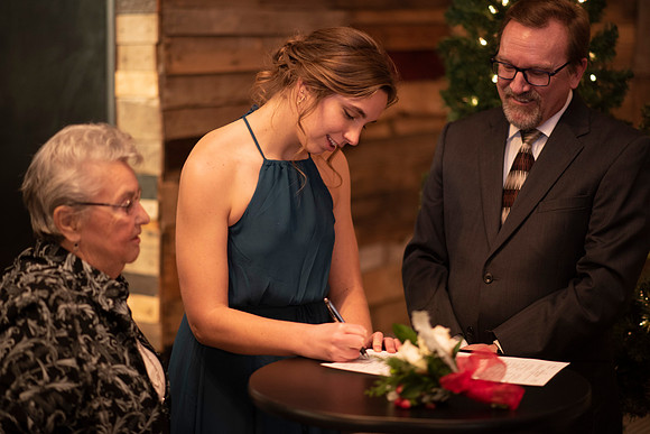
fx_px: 1535
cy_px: 217
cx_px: 325
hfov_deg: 23.9
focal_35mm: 85
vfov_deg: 16.1
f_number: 1.8
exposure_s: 1/200
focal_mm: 85
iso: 1000
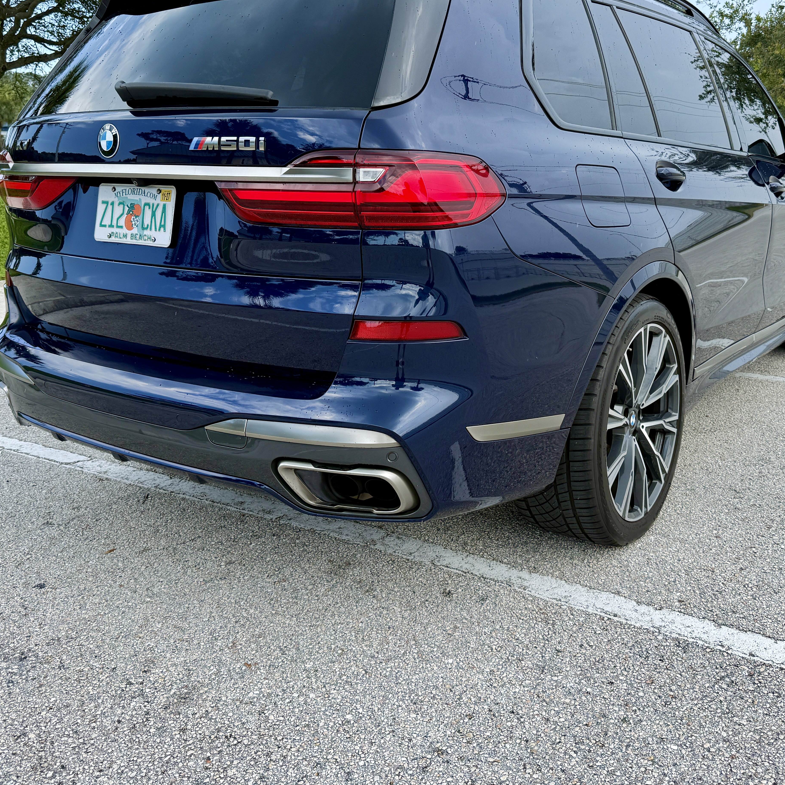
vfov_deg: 49.5
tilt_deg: -11.2
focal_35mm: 33
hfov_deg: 49.7
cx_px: 420
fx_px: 847
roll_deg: -0.7
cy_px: 328
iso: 80
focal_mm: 6.76
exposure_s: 1/931
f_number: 1.78
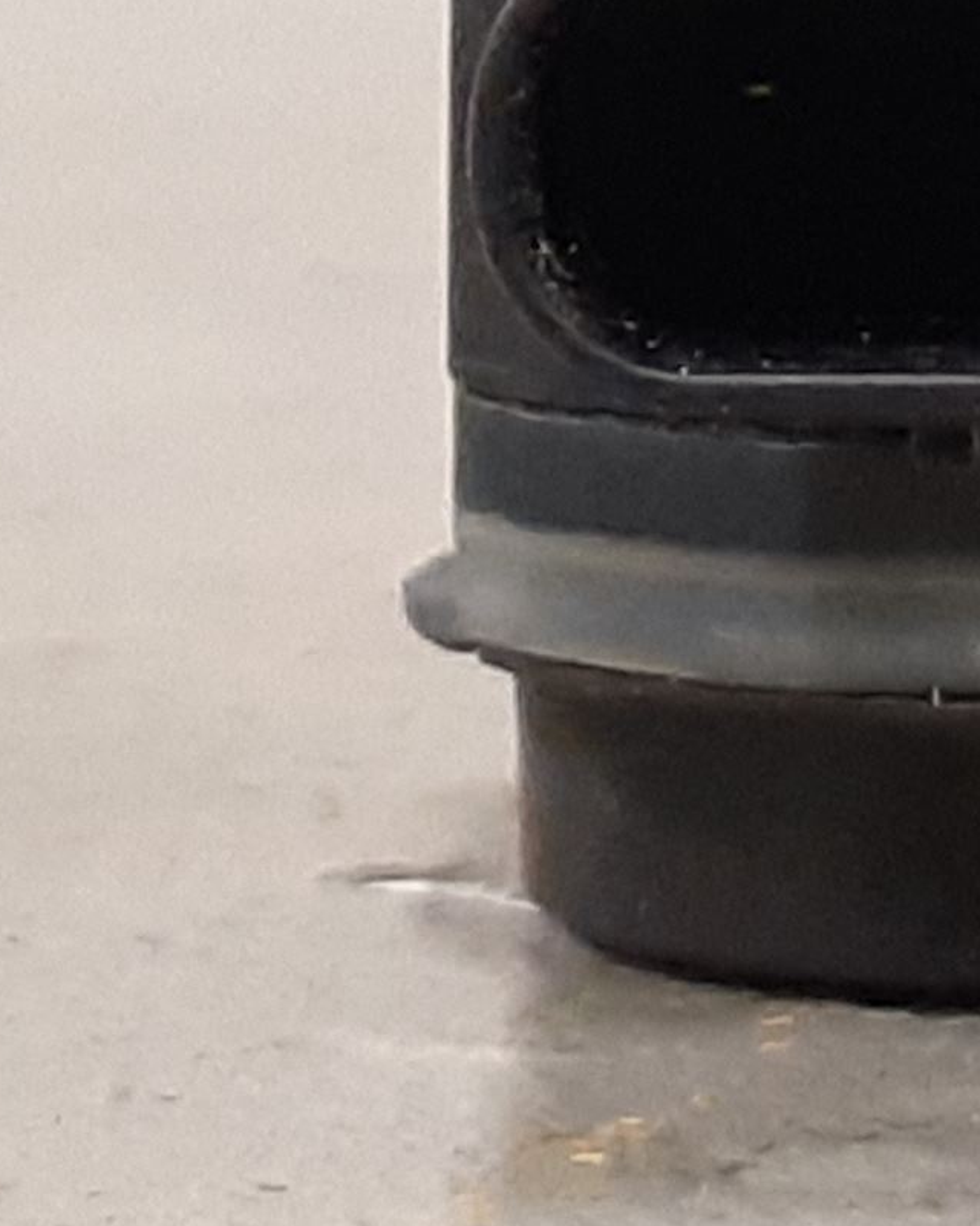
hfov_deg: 23.4
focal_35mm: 65
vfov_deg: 28.8
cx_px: 663
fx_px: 2357
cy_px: 360
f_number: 1.7
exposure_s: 1/50
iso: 250
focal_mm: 3.93
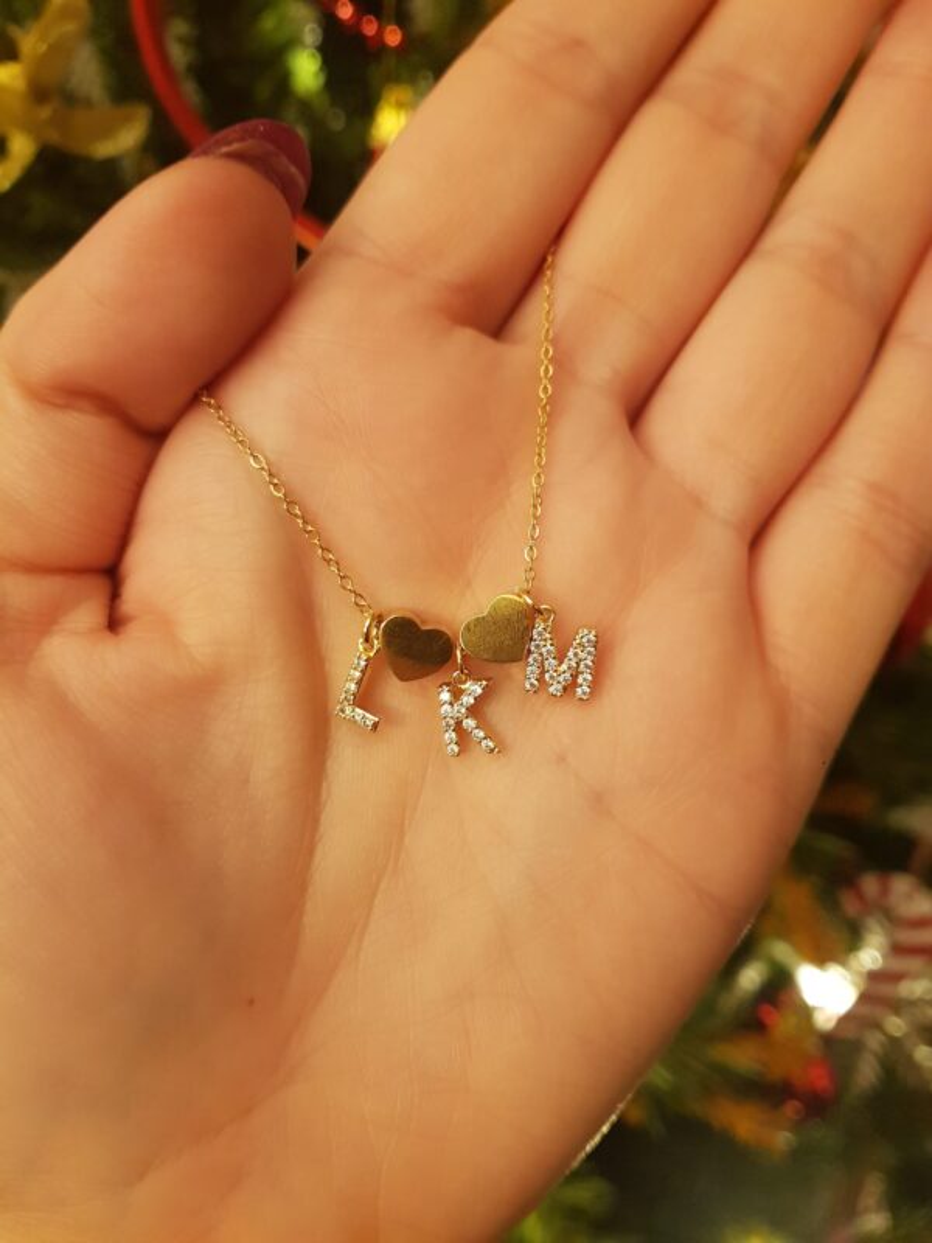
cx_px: 466
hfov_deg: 53.1
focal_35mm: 26
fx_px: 933
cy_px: 622
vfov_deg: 67.3
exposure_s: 1/25
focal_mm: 4.2
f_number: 1.7
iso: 250
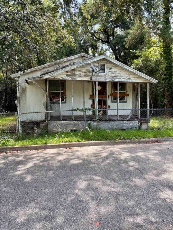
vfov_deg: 67.3
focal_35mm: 26
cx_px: 86
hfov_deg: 53.0
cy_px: 115
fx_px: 173
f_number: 1.6
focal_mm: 5.96
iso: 50
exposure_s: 1/450
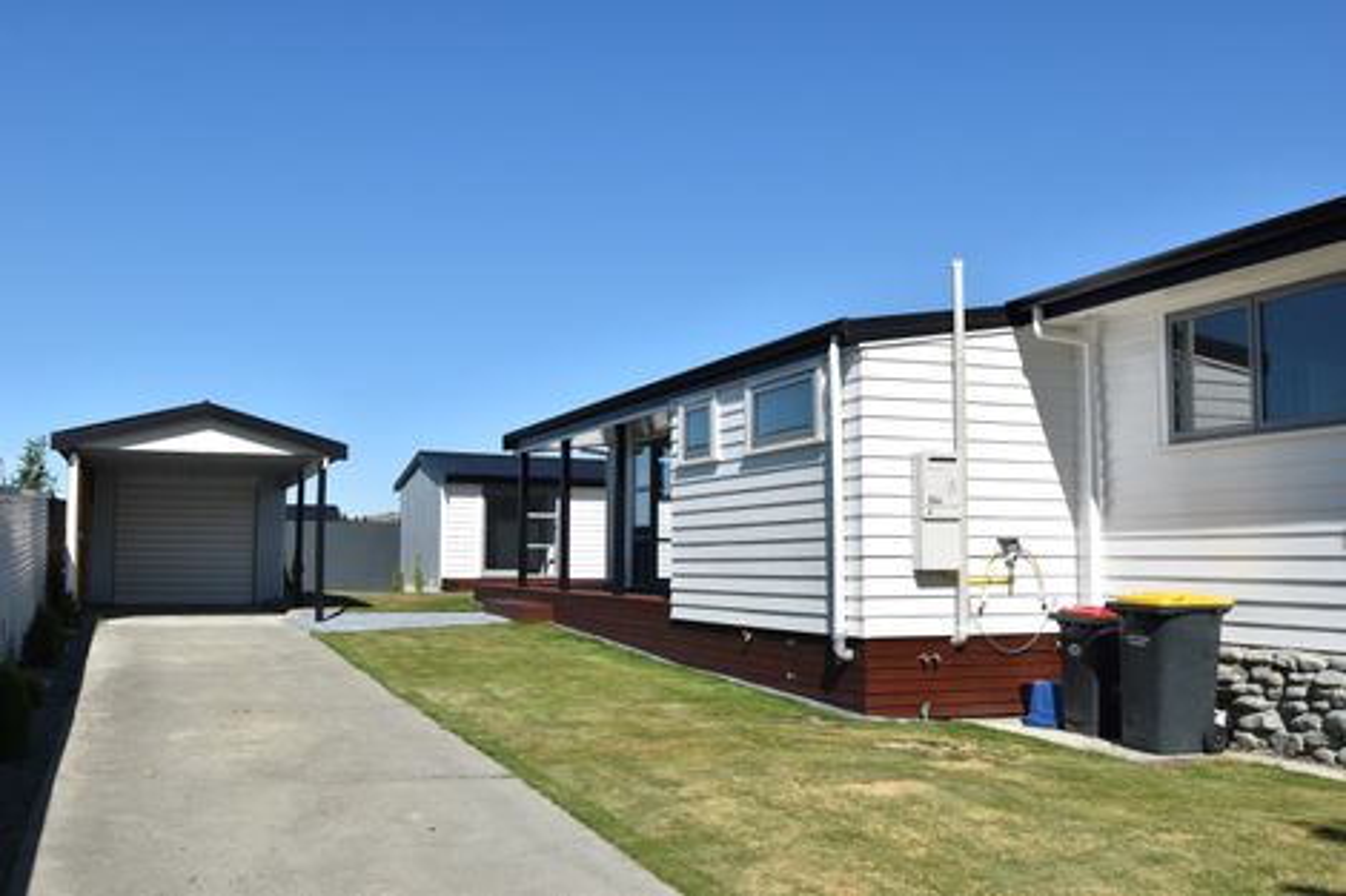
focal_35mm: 36
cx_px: 673
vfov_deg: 36.8
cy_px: 448
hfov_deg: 53.1
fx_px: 1345
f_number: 11
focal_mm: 24
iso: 200
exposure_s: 1/500
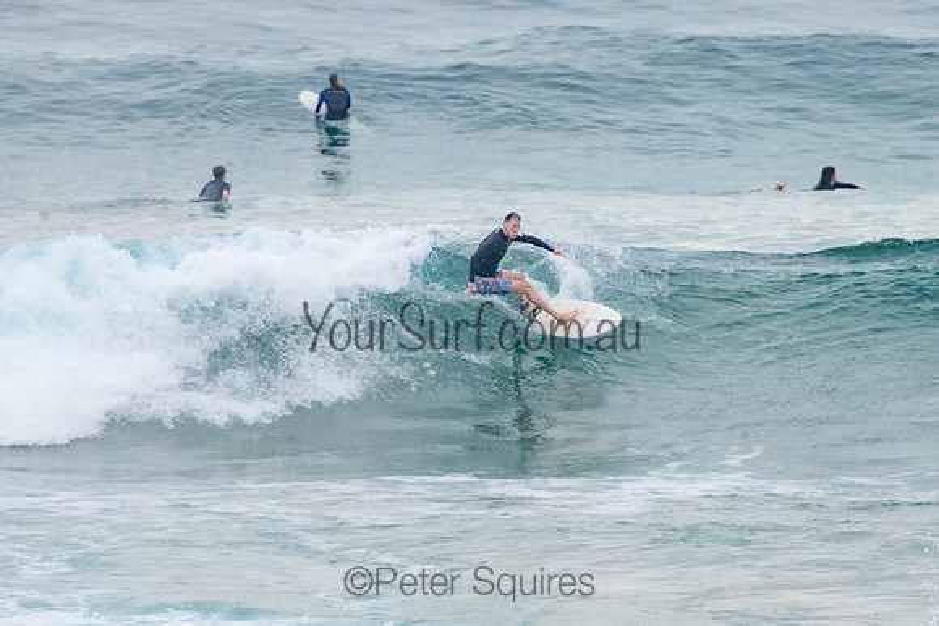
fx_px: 14334
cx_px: 567
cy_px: 279
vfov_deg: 2.5
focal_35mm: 549
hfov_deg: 3.8
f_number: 5.6
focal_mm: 400
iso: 500
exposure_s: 1/1250
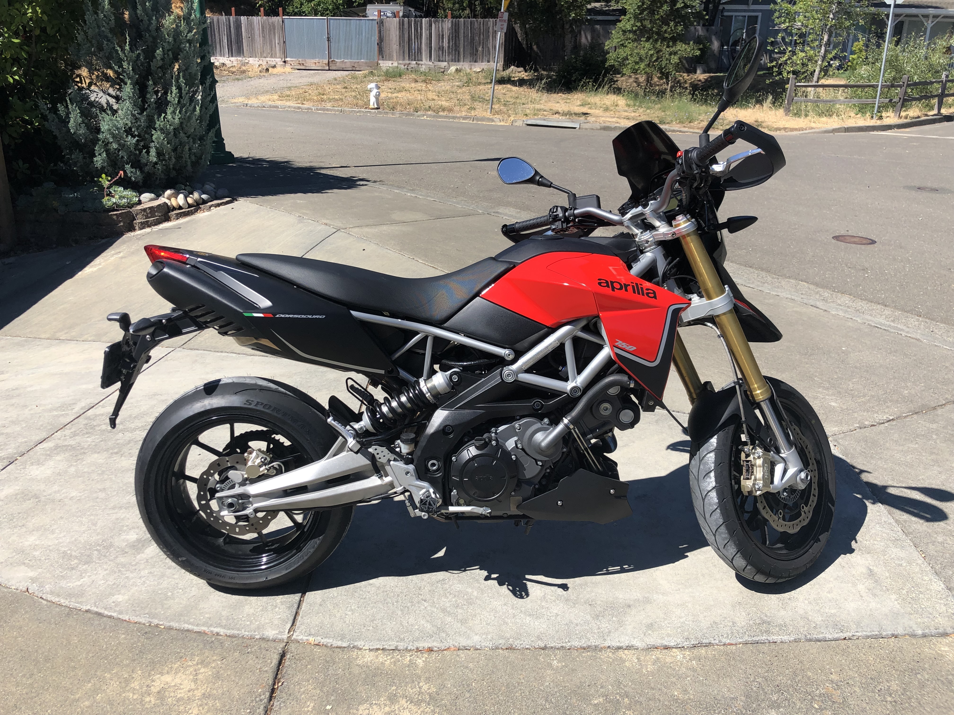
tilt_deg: -19.7
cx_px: 477
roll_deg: -0.2
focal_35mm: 28
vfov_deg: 49.7
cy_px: 358
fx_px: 772
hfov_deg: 63.4
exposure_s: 1/1919
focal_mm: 4
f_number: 1.8
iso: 20
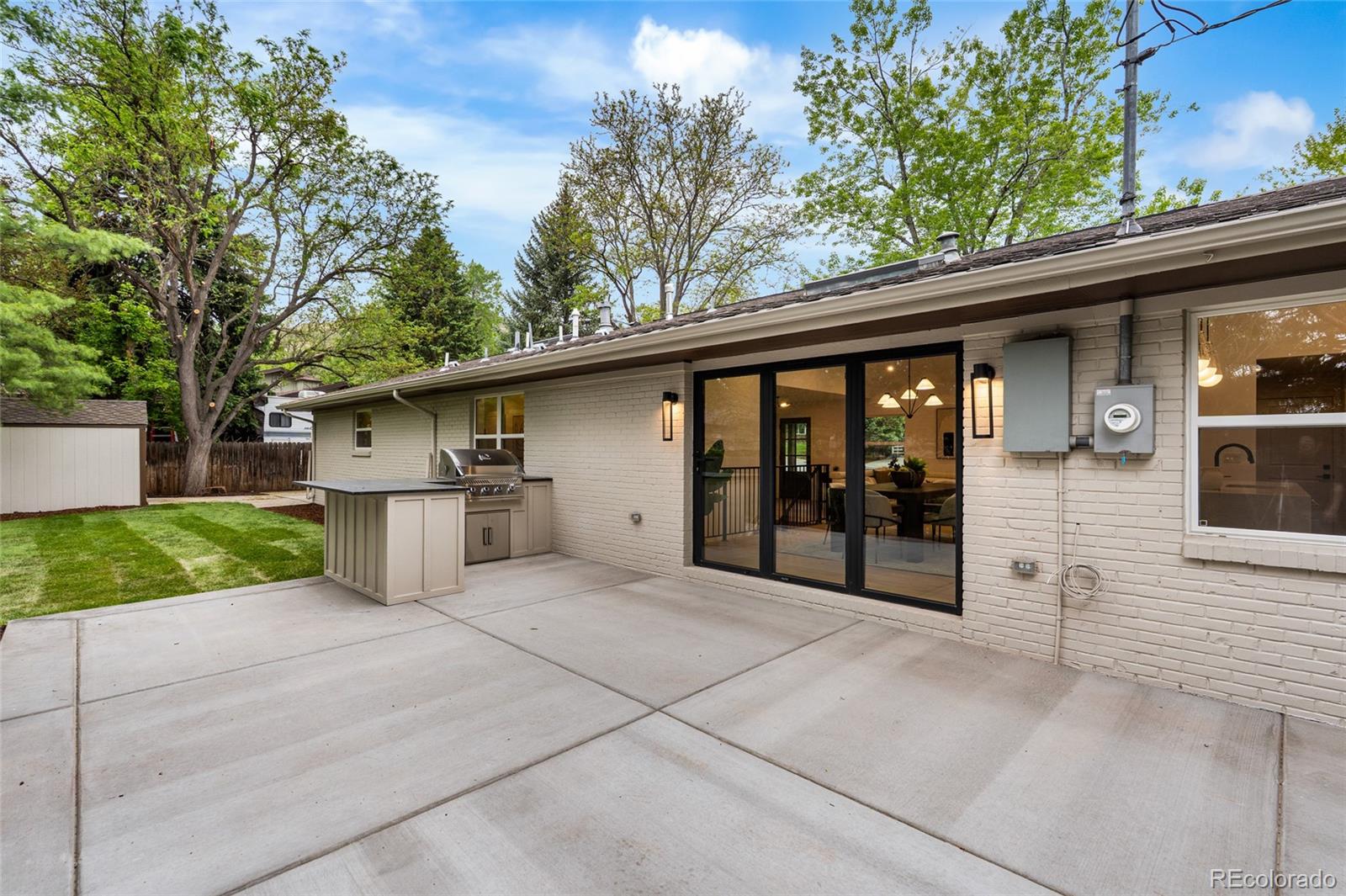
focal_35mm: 16
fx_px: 598
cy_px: 448
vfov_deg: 73.7
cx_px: 673
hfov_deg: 96.8
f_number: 8
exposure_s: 1/10
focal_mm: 16
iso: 160
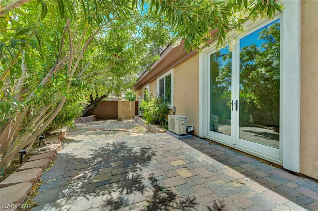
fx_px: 124
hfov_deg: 104.3
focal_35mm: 14
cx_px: 159
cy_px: 106
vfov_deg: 81.1
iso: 400
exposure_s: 1/500
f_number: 9
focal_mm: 14
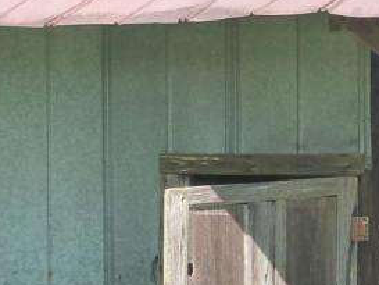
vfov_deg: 7.8
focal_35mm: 189
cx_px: 554
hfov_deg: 10.1
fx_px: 2070
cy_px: 284
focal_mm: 7.6
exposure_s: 1/250
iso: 160
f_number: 3.2
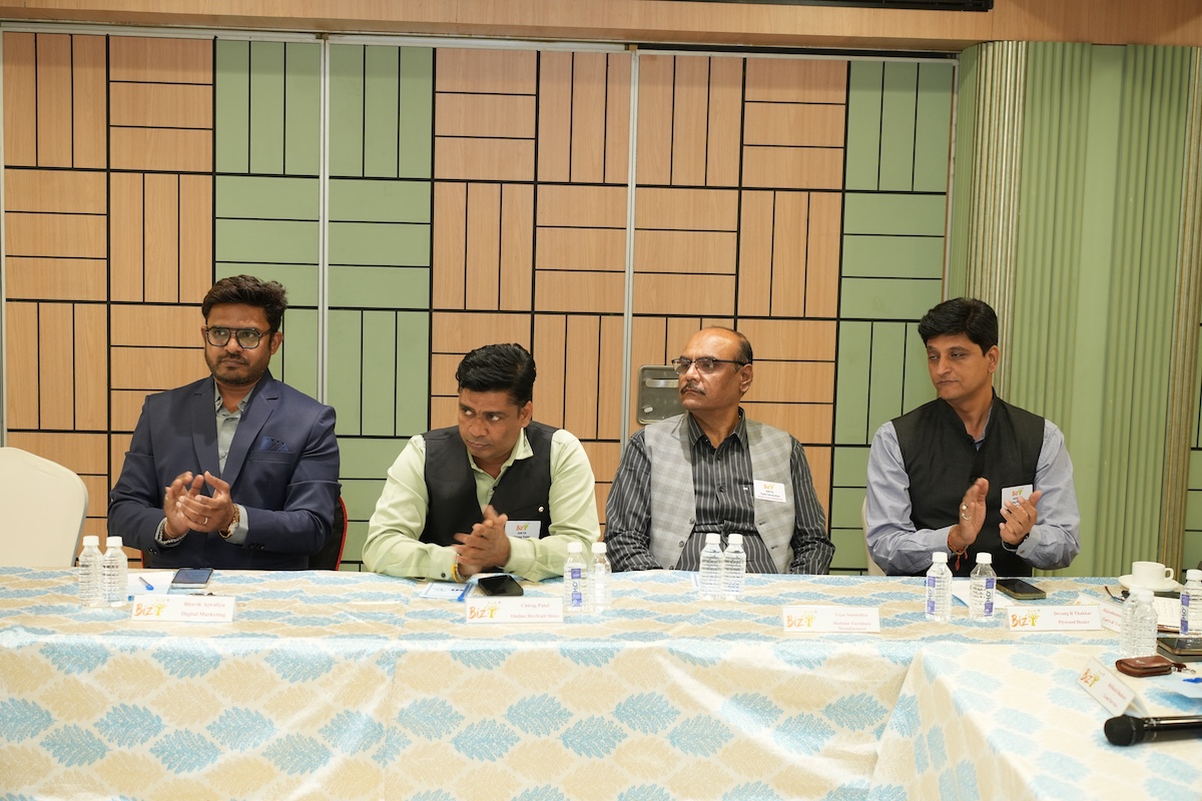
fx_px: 1536
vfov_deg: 29.2
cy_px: 400
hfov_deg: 42.7
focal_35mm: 46
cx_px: 601
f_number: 4
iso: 1250
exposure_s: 1/125
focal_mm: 46
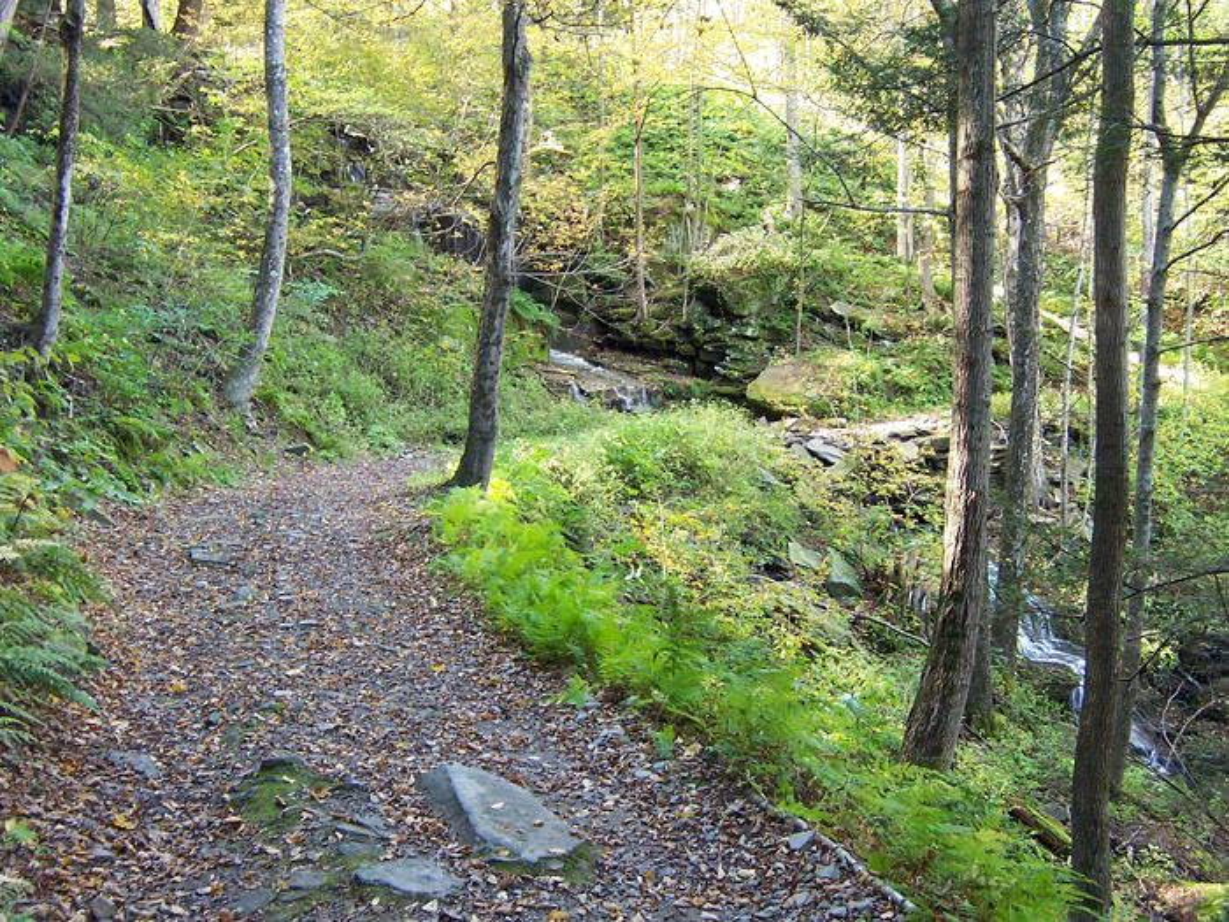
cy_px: 461
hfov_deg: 38.9
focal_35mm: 49
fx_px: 1740
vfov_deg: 29.7
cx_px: 614
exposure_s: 1/10
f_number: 4
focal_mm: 8.2
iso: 140
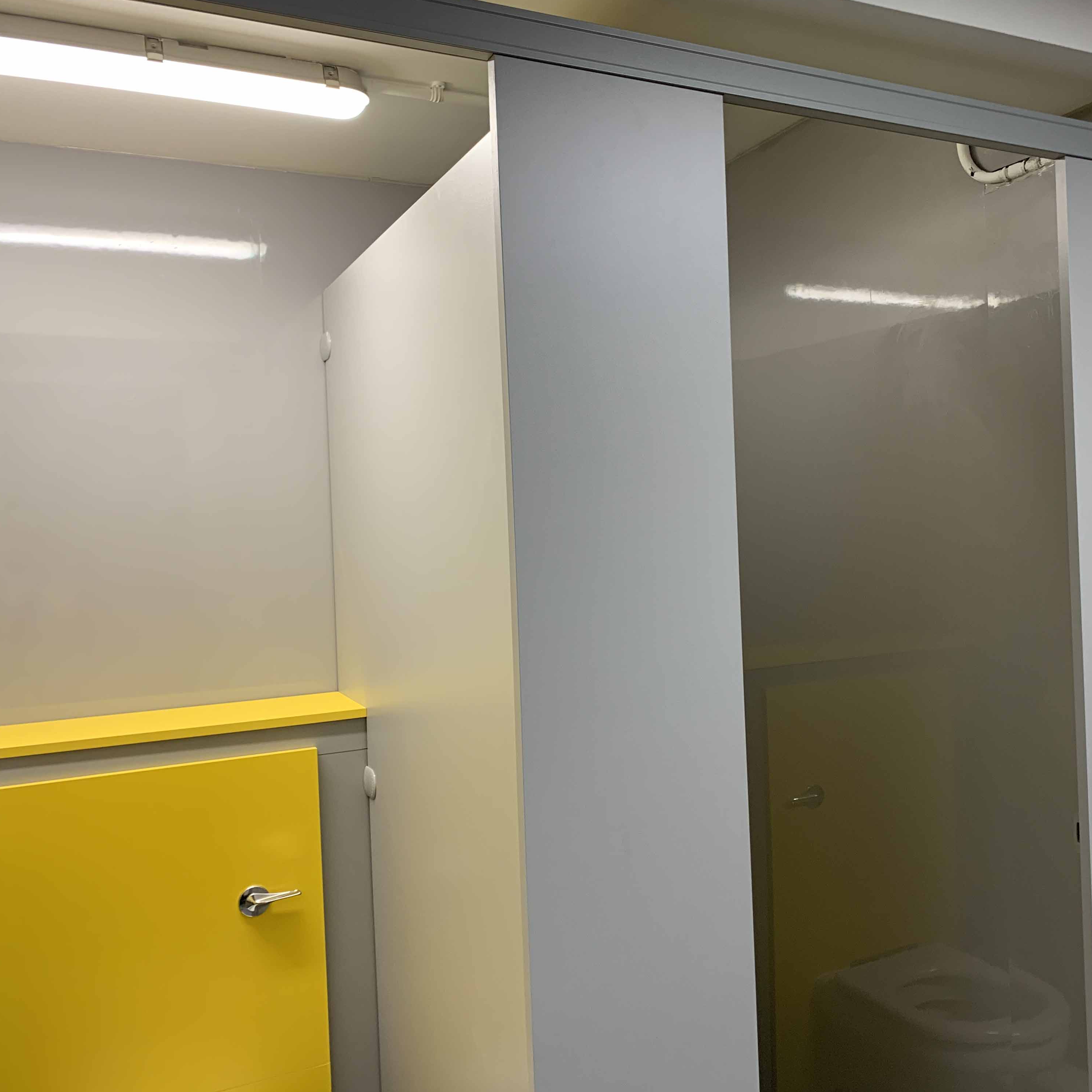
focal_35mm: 31
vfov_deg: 52.5
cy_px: 548
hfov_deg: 52.1
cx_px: 662
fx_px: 1106
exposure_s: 1/100
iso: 80
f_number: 1.8
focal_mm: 4.25
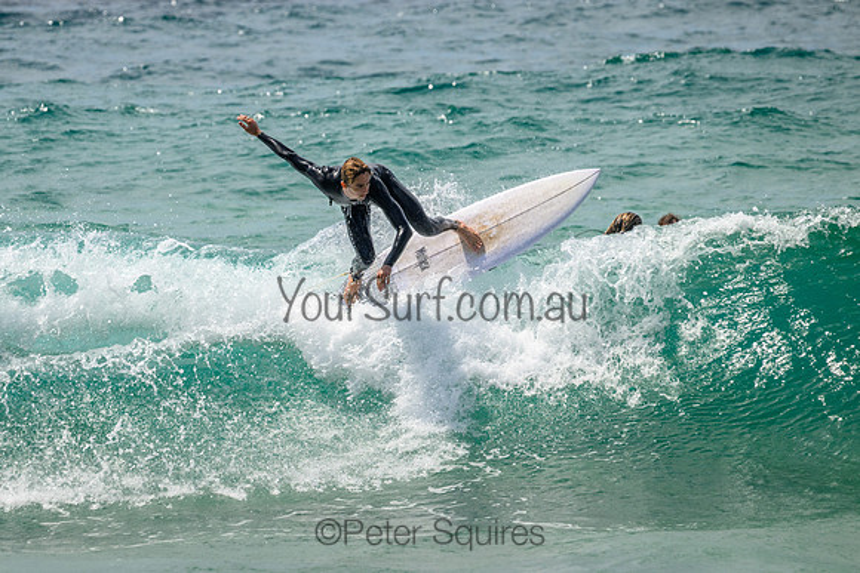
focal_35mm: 644
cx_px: 317
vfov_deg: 2.1
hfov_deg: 3.2
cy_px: 260
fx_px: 15387
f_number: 11
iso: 640
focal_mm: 510
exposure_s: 1/2000
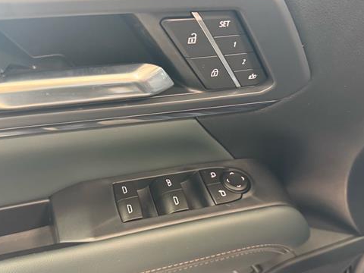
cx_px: 162
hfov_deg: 56.7
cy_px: 152
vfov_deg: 44.1
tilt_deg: -53.8
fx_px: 336
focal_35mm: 32
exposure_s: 1/60
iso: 640
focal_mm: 6.76
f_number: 1.78
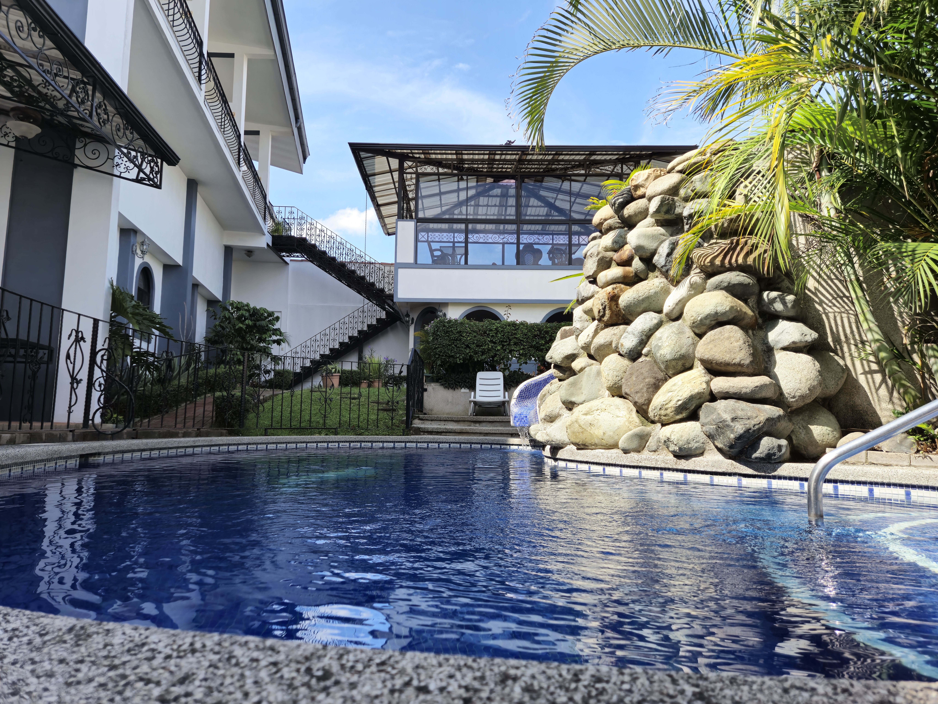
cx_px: 469
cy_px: 352
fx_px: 623
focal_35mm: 23
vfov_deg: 58.9
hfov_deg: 73.9
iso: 25
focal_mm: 5.4
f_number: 1.8
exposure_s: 1/682
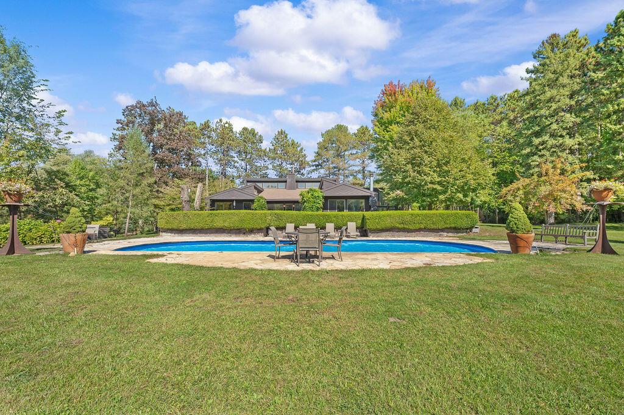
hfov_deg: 104.3
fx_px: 242
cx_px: 312
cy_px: 208
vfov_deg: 81.1
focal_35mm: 14
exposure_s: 1/40
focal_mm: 14
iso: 250
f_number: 10
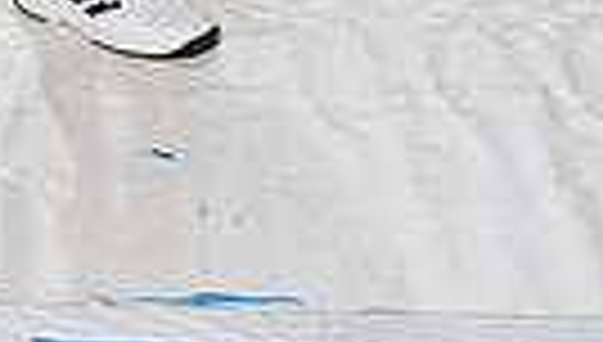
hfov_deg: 13.0
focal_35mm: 165
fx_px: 2643
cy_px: -590
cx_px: 144
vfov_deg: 6.8
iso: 640
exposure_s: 1/250
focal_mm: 47
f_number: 8
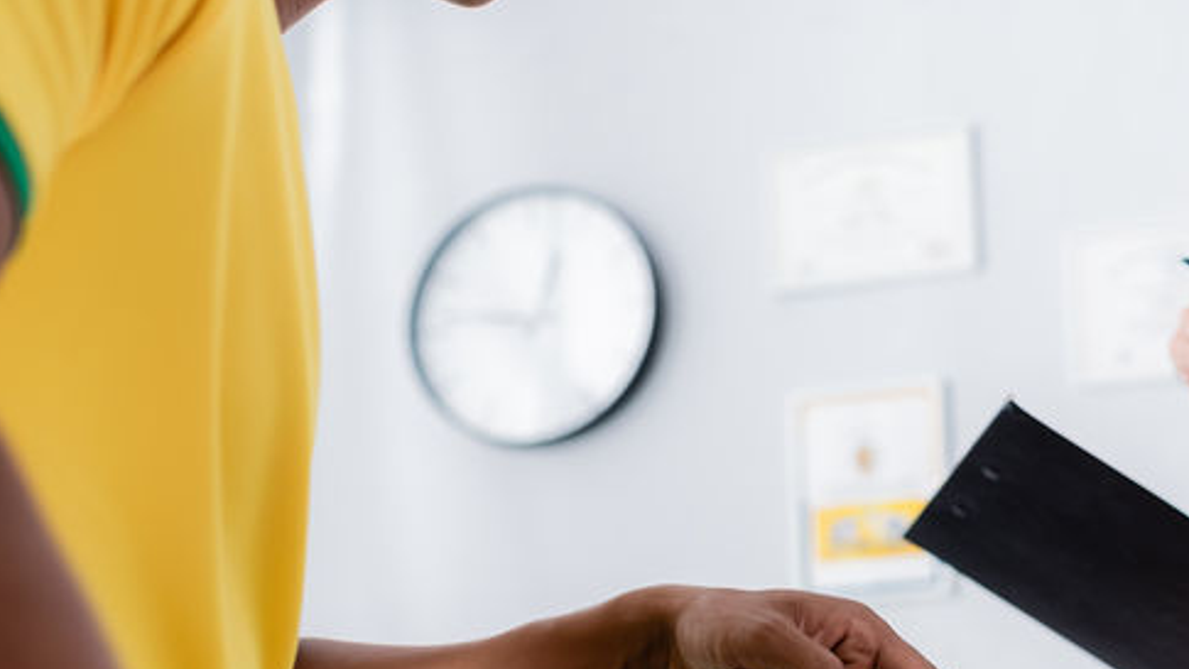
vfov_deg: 18.7
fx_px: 2018
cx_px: 999
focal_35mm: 64
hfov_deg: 31.7
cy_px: 472
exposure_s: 1/200
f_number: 2.8
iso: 160
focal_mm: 35
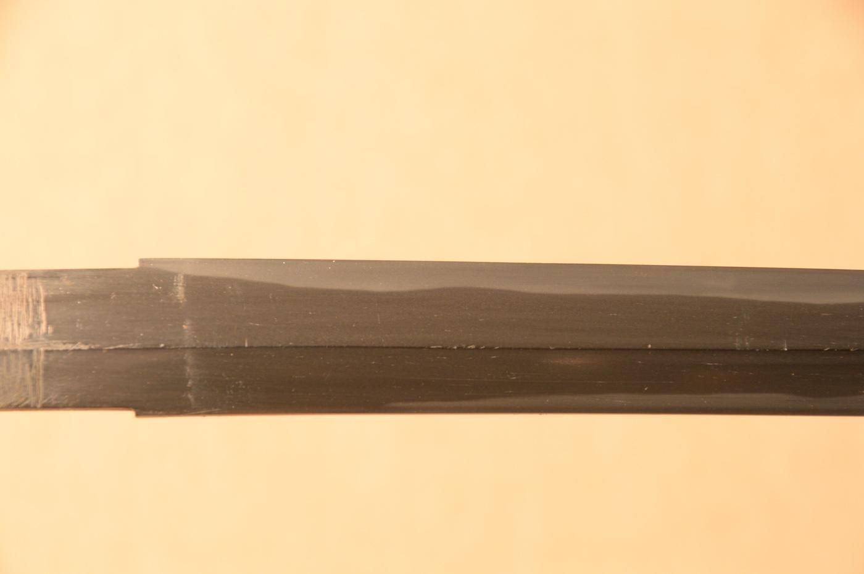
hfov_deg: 10.2
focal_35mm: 202
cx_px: 432
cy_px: 287
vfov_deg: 6.8
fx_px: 4856
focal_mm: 135
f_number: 11
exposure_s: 1/1.6
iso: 400
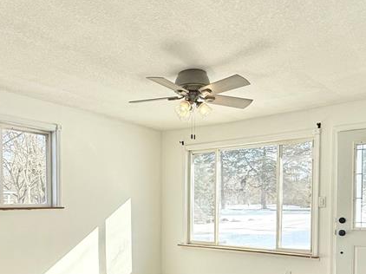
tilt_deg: -2.0
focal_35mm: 34
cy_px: 218
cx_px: 153
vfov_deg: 40.1
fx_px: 359
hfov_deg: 53.7
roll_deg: +0.1
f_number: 2.2
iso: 50
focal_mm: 2.22
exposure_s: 1/955
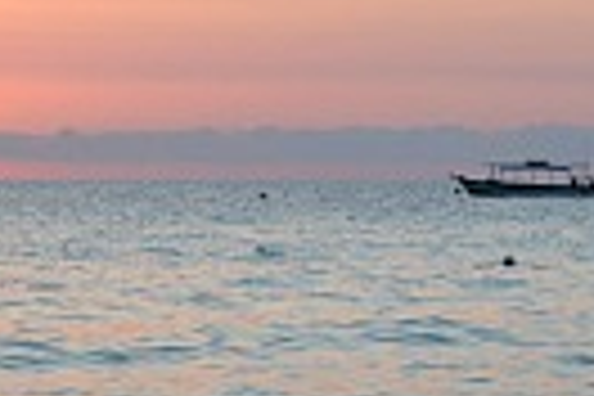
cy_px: 488
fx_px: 3281
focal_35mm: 199
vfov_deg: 6.9
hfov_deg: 9.9
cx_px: -392
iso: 360
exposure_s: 1/125
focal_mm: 35
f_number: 5.6
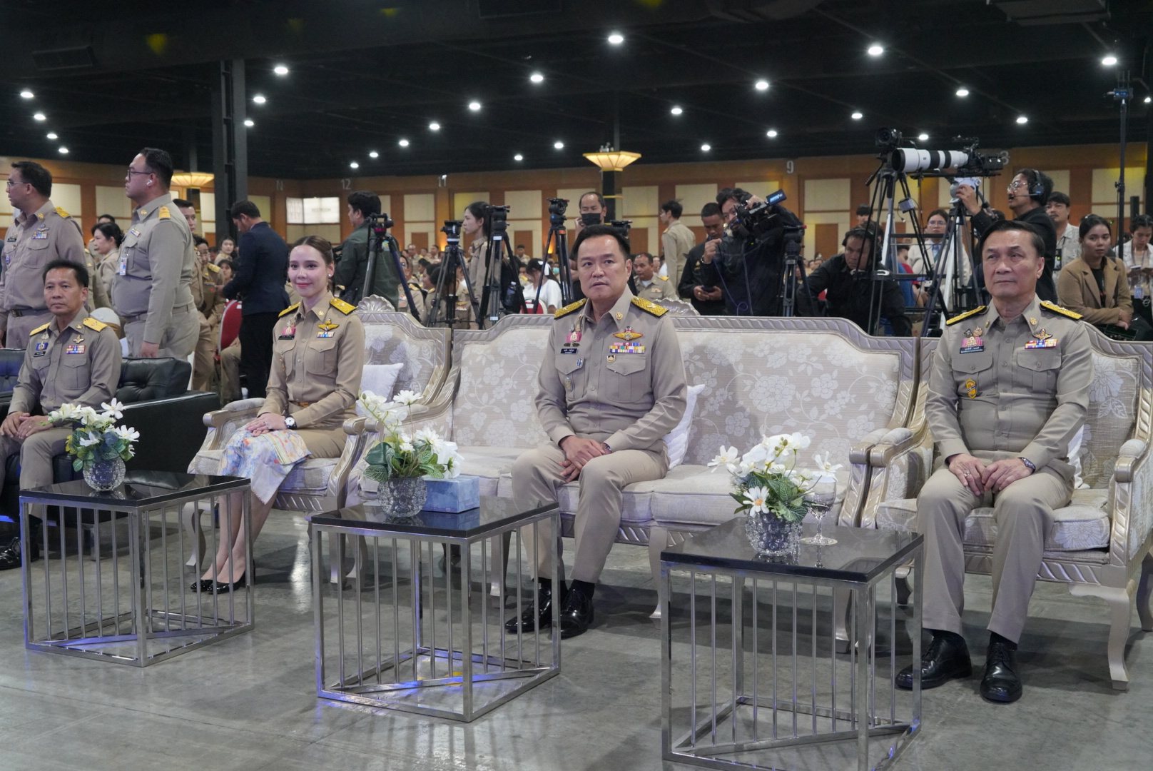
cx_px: 576
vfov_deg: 32.7
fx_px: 1314
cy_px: 386
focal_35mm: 41
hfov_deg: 47.4
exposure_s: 1/200
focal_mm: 41
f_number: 6.3
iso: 10000
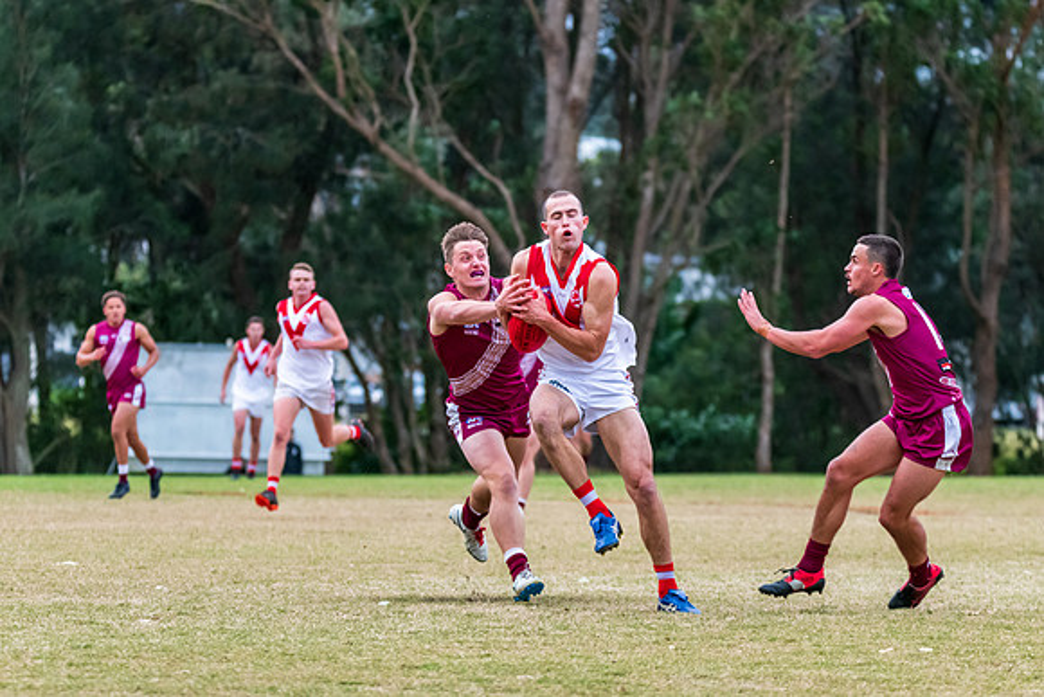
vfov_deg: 5.9
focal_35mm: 233
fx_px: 6762
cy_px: 318
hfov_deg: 8.8
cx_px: 494
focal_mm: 200
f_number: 5.3
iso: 2800
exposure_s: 1/1250
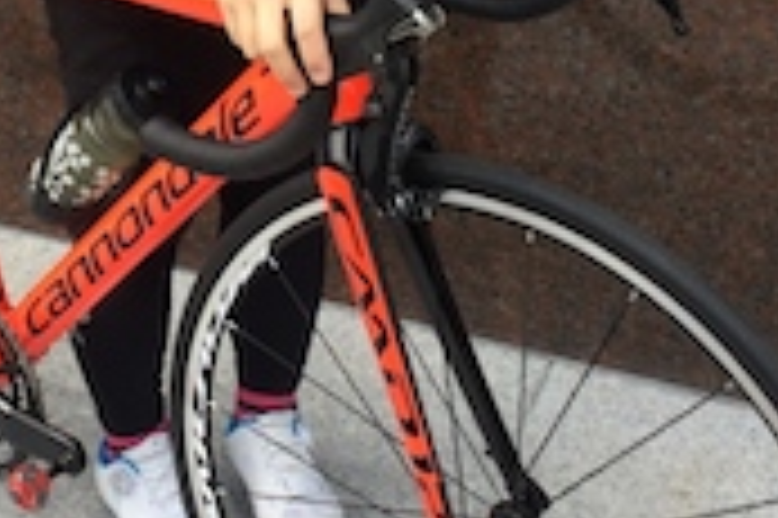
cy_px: -29
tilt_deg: -26.1
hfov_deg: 21.6
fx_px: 2008
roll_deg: +0.6
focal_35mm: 93
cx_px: 117
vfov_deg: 14.4
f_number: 2.2
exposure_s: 1/151
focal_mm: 4.15
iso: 32
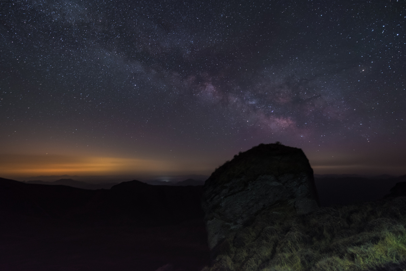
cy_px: 136
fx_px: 169
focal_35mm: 15
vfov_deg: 77.4
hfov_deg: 100.4
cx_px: 203
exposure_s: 20
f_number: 2.8
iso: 2500
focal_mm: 15
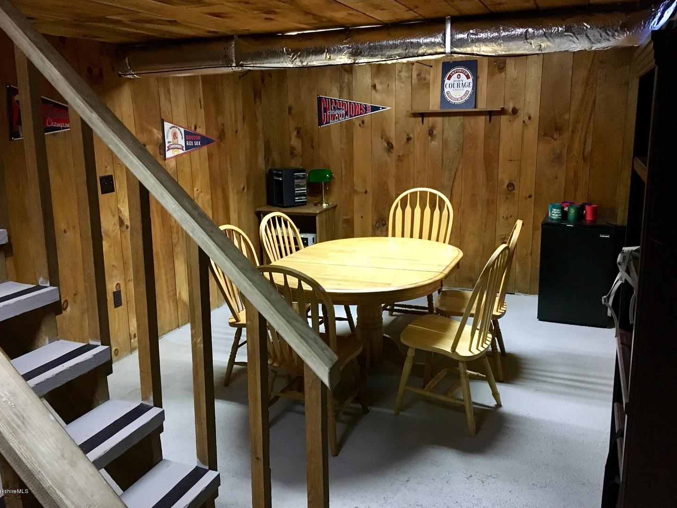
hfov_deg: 60.0
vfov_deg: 46.8
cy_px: 246
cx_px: 340
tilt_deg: -12.8
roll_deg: +1.1
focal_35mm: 30
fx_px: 587
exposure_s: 1/15
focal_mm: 4.15
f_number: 2.2
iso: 250
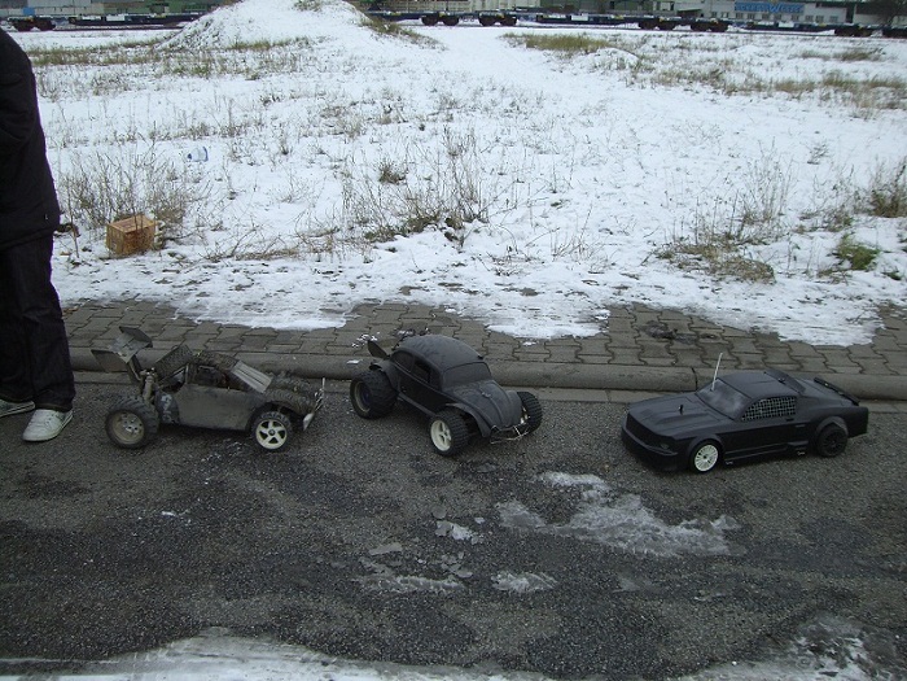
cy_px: 340
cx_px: 454
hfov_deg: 49.0
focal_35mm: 38
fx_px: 996
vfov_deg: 37.7
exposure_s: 1/320
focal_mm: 6.2
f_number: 2.7
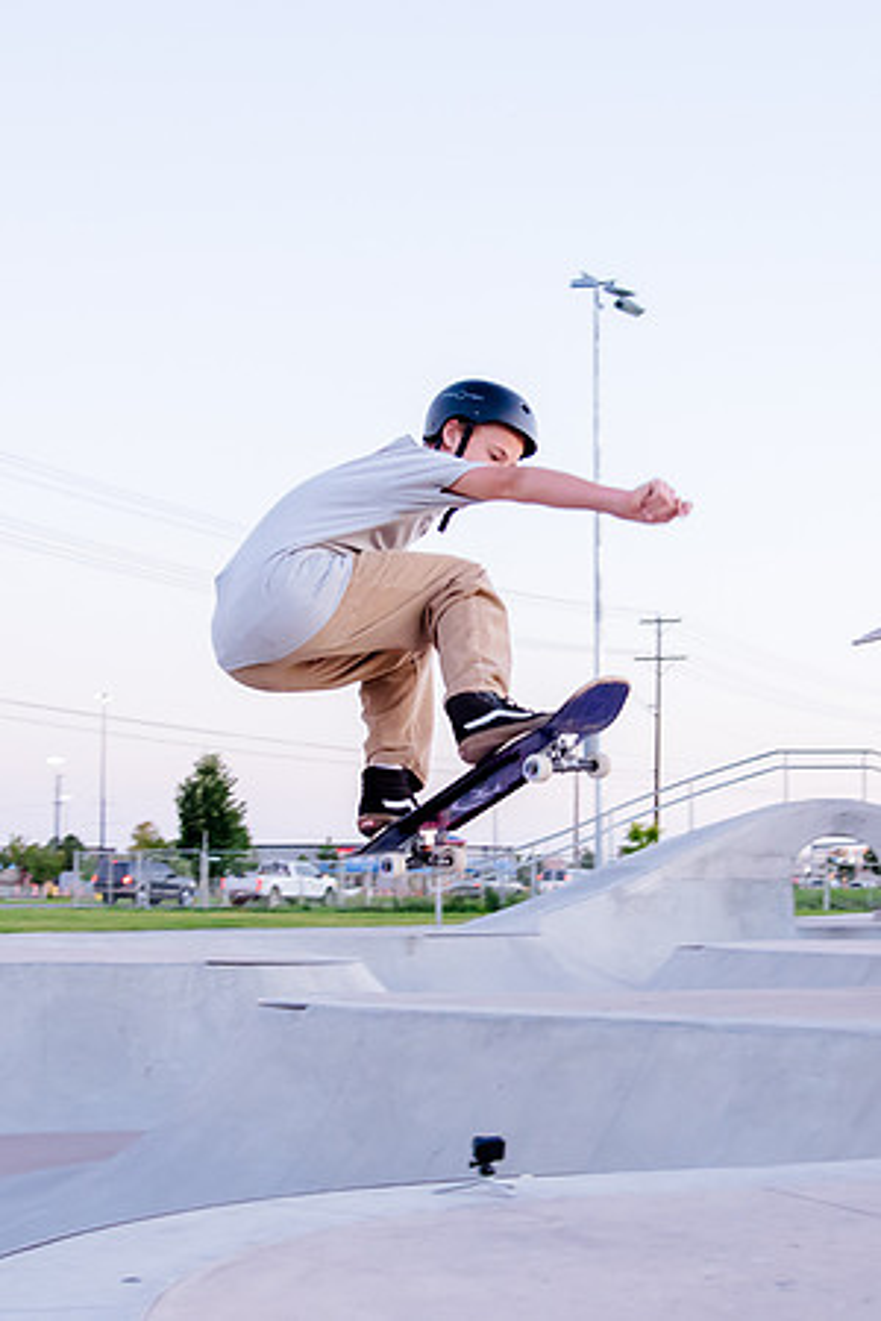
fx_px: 2118
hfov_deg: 23.5
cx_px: 484
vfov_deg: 34.7
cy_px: 677
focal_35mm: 58
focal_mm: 28
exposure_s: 1/250
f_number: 4
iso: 2000
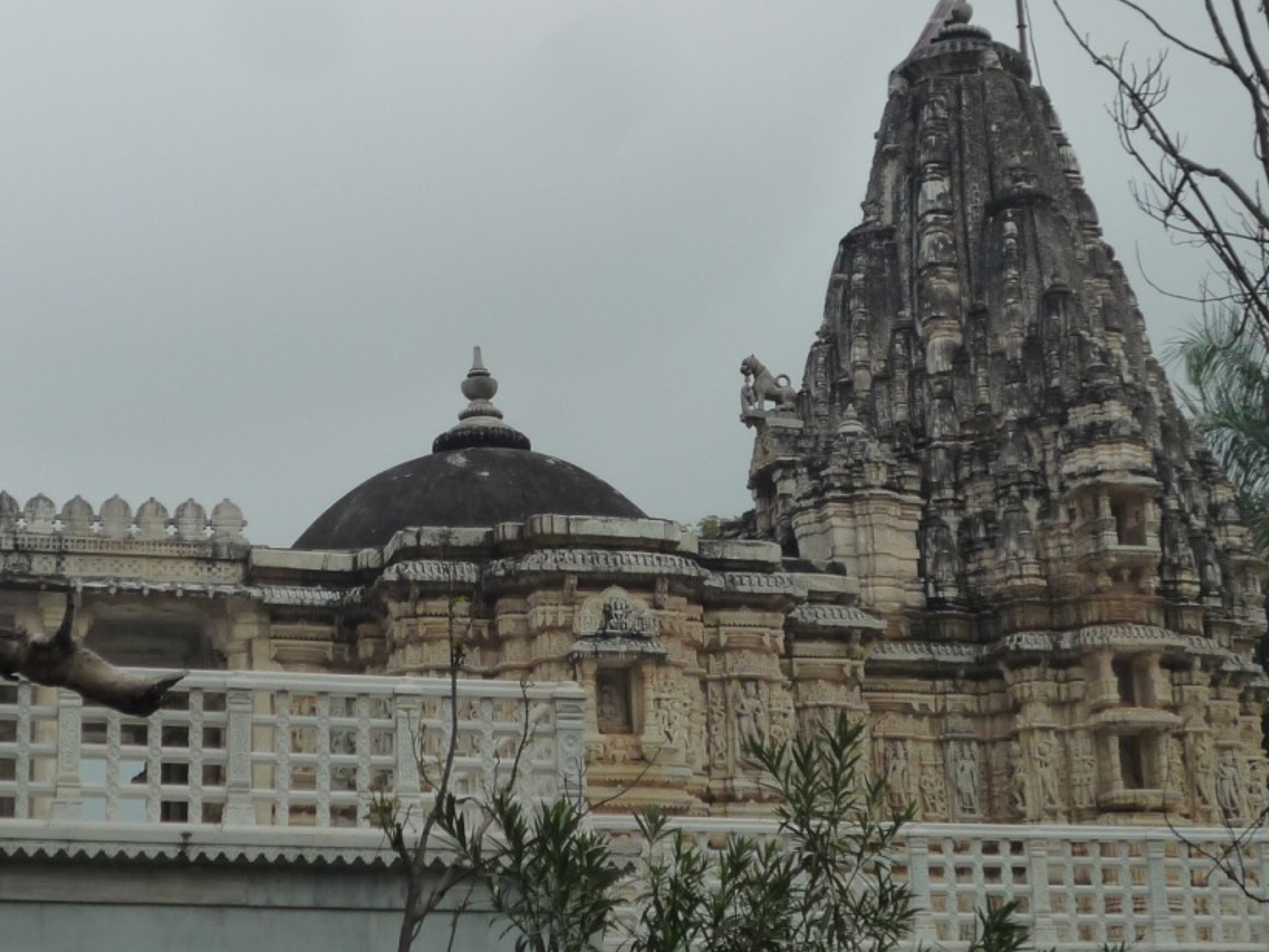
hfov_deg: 23.7
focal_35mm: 82
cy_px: 376
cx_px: 382
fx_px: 3006
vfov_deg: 18.0
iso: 160
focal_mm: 8.3
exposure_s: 1/500
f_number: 4.3
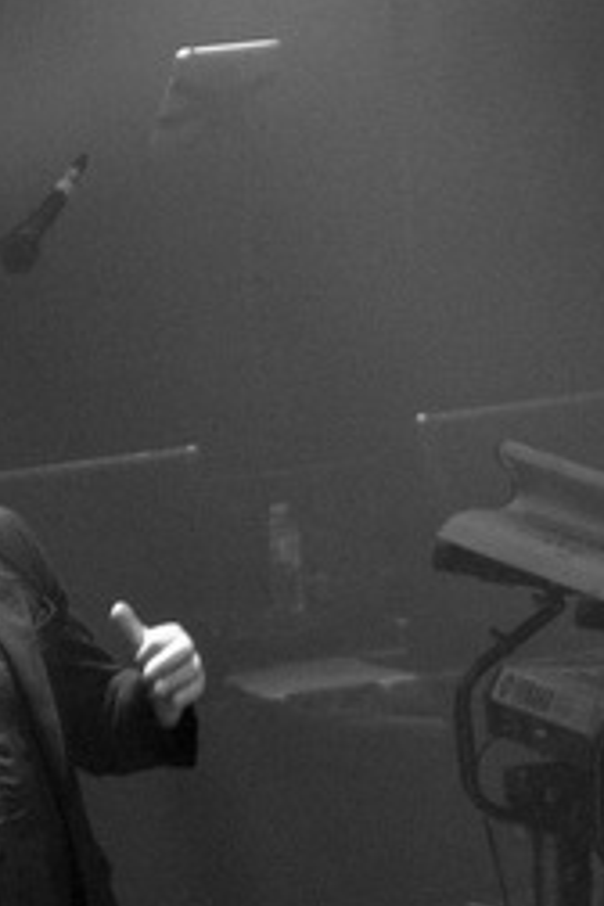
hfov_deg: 4.6
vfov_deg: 6.9
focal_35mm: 300
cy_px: 331
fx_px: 7549
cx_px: 93
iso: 3200
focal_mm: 70
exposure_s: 1/200
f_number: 2.8
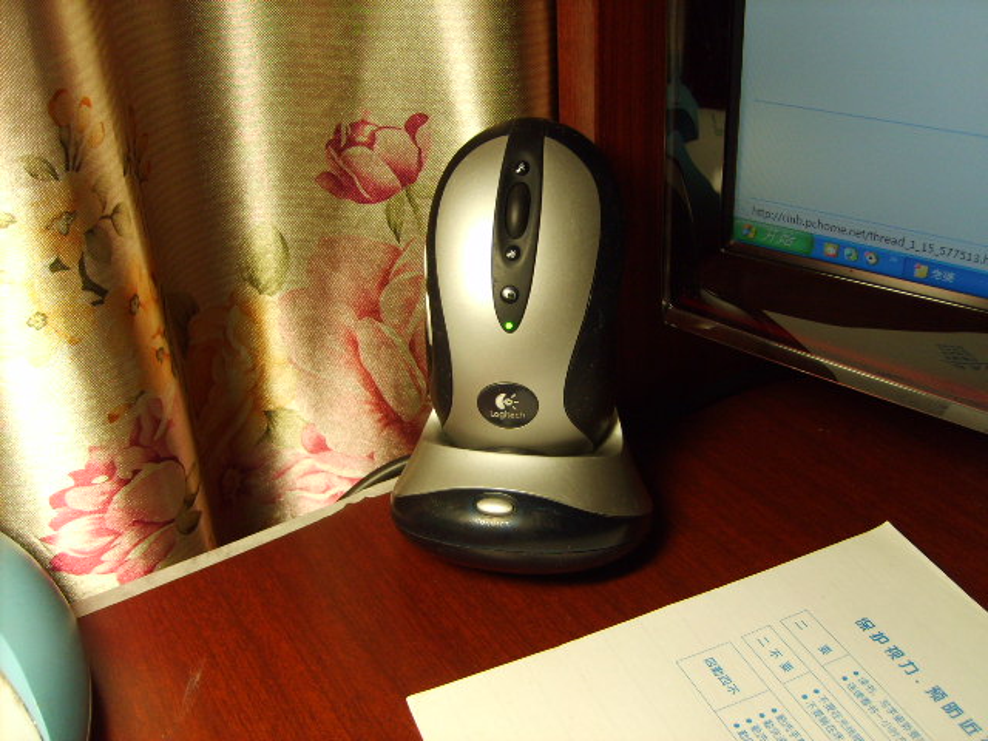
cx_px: 494
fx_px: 999
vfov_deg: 40.7
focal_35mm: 35
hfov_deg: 52.6
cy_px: 370
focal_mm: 5.8
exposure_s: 1/30
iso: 100
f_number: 2.8
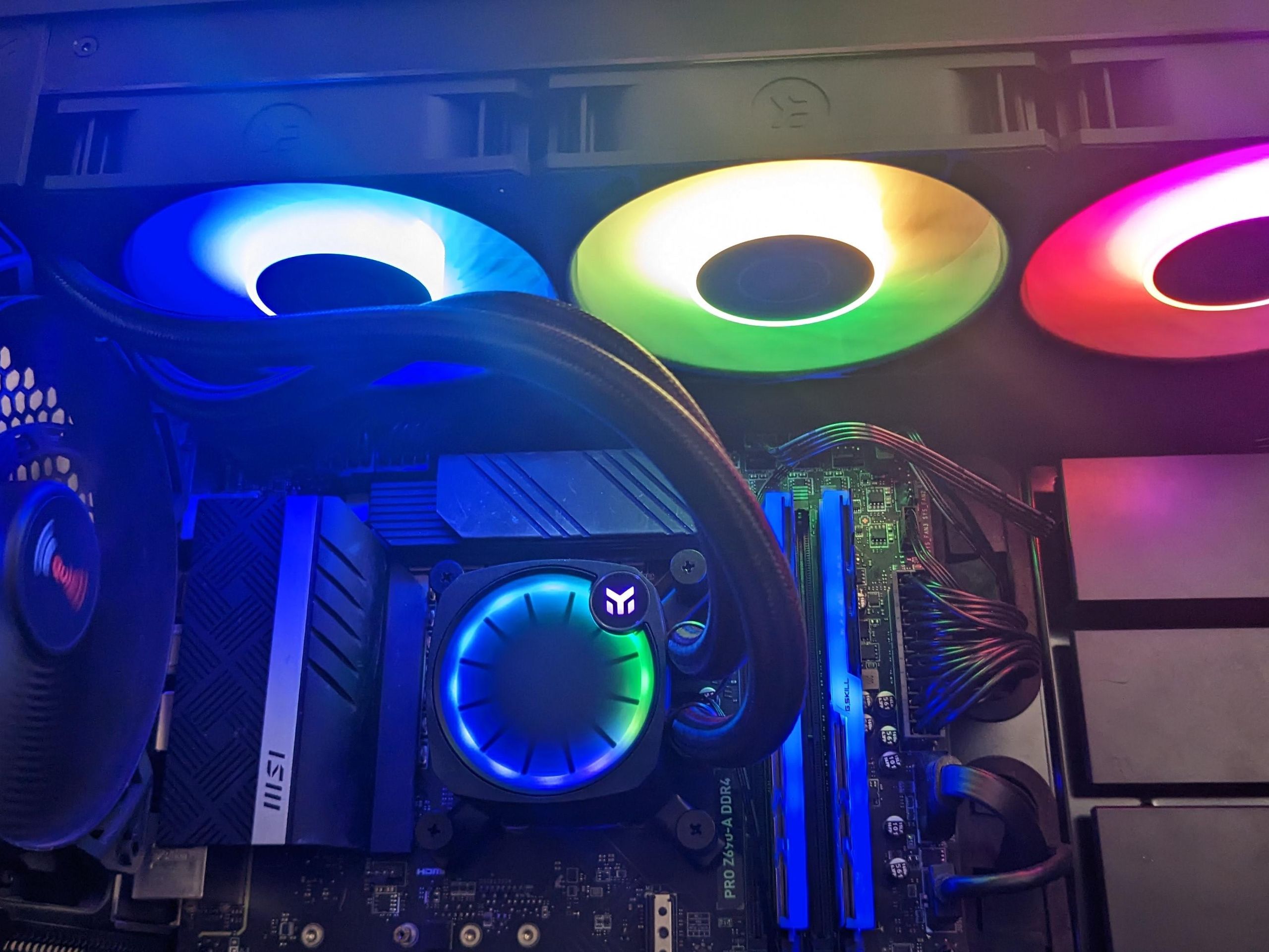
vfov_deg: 51.4
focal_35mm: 27
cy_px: 476
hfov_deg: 65.3
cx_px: 634
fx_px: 990
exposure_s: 1/60
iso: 135
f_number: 1.73
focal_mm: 4.38
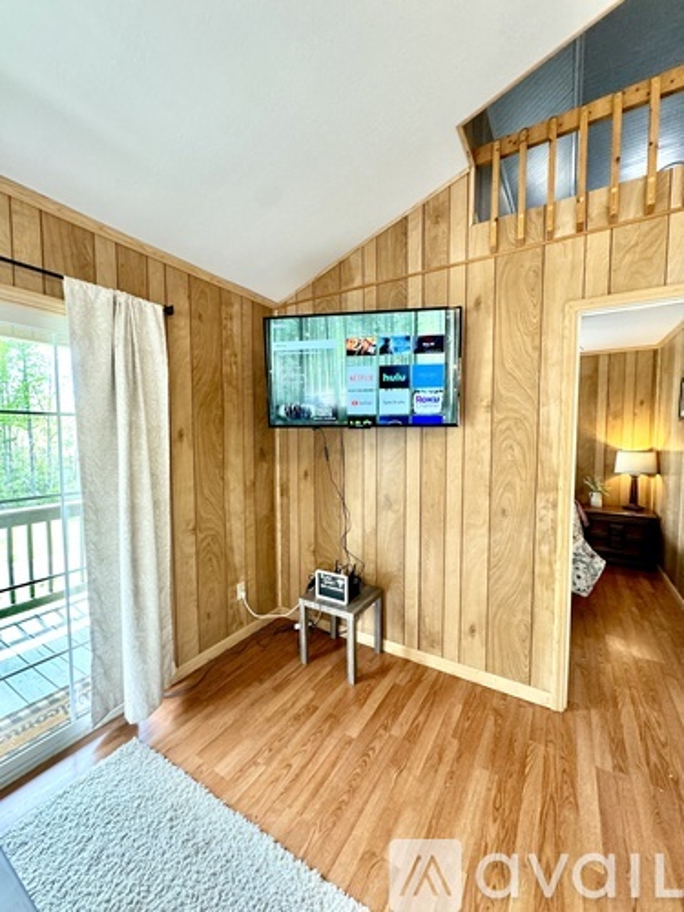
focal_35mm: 14
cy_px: 456
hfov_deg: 85.7
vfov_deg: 102.1
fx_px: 369
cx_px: 342
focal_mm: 2.22
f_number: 2.2
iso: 160
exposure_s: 1/60
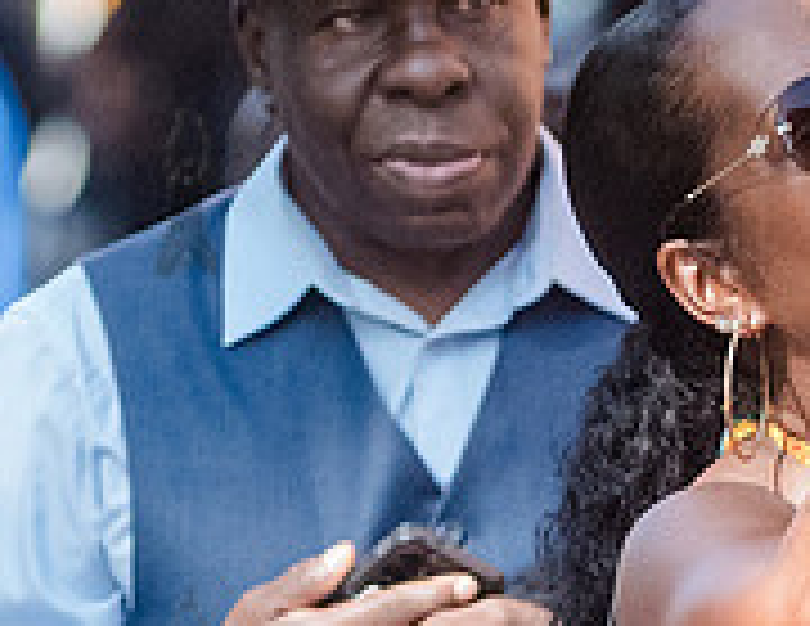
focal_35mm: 930
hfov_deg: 2.1
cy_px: 545
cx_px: 922
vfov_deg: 1.6
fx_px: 21996
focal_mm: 185
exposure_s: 1/4000
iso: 4000
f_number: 5
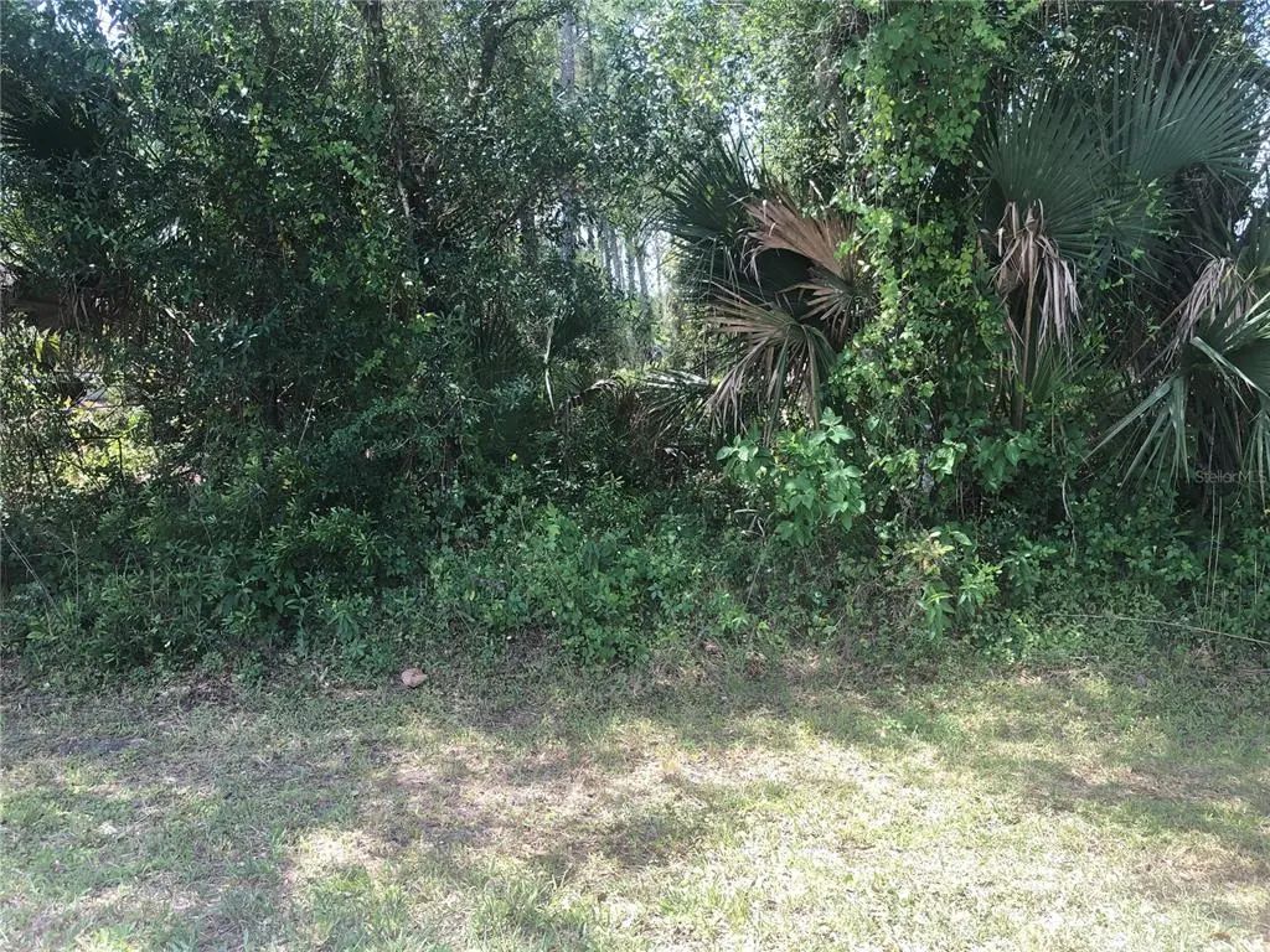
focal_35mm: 28
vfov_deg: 49.7
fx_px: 1027
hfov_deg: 63.4
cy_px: 476
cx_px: 635
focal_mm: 3.99
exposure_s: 1/230
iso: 20
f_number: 1.8
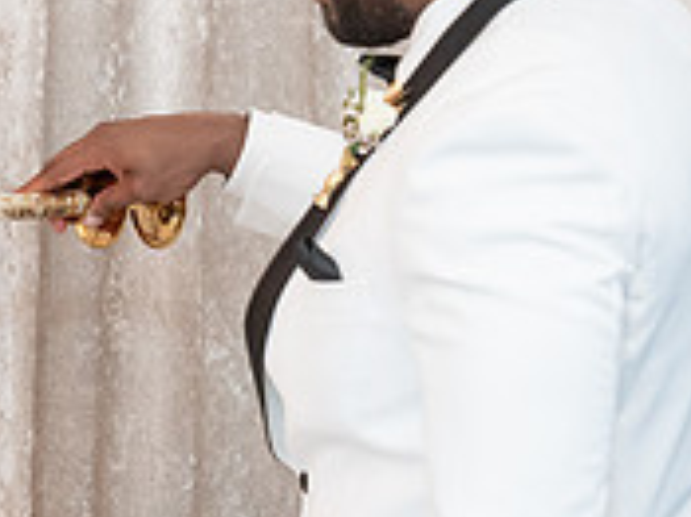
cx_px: -247
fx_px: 5187
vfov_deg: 5.7
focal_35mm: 260
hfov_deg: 7.5
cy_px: 296
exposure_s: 1/100
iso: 2000
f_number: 4
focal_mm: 66
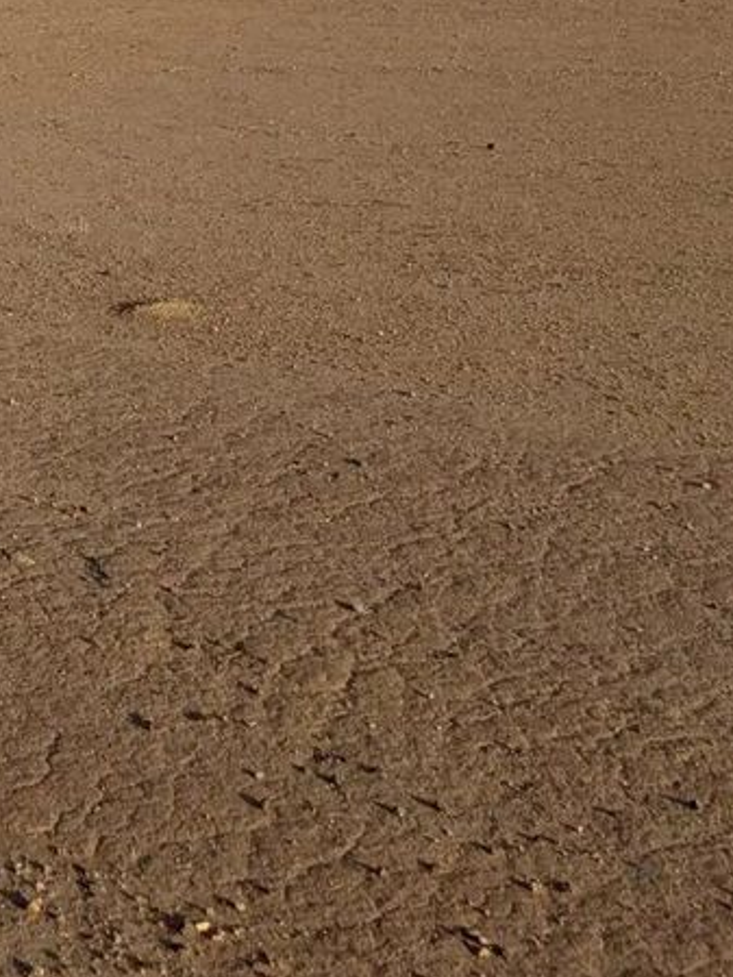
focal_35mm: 79
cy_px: -480
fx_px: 2229
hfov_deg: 17.1
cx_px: -313
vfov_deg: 21.0
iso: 50
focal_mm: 5.96
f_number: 1.6
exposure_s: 1/5348
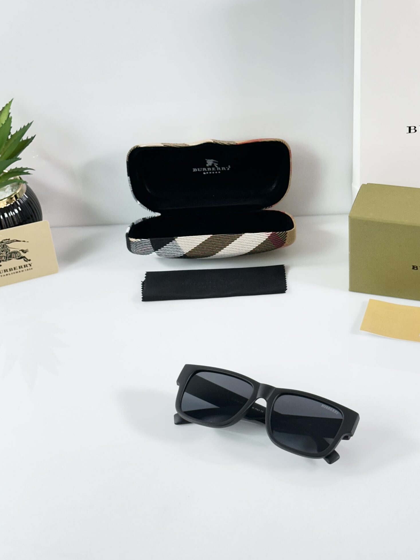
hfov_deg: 23.3
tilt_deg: -33.6
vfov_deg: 30.7
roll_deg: +3.2
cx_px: 247
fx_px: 1019
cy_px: 261
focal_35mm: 63
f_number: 1.78
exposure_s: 1/100
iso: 100
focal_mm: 6.86
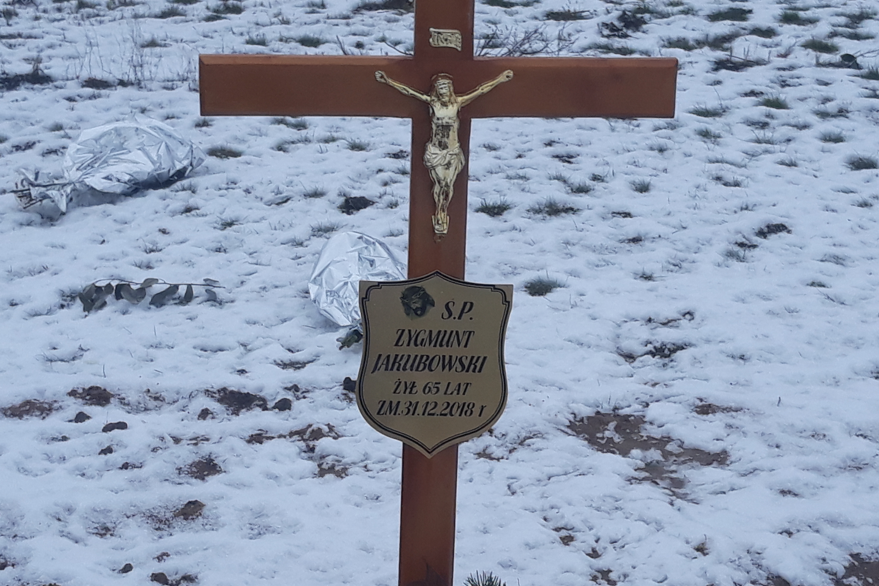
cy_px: 328
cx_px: 426
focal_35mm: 29
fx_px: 708
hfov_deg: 63.6
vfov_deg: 44.9
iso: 40
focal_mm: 3.71
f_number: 1.7
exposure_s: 1/146
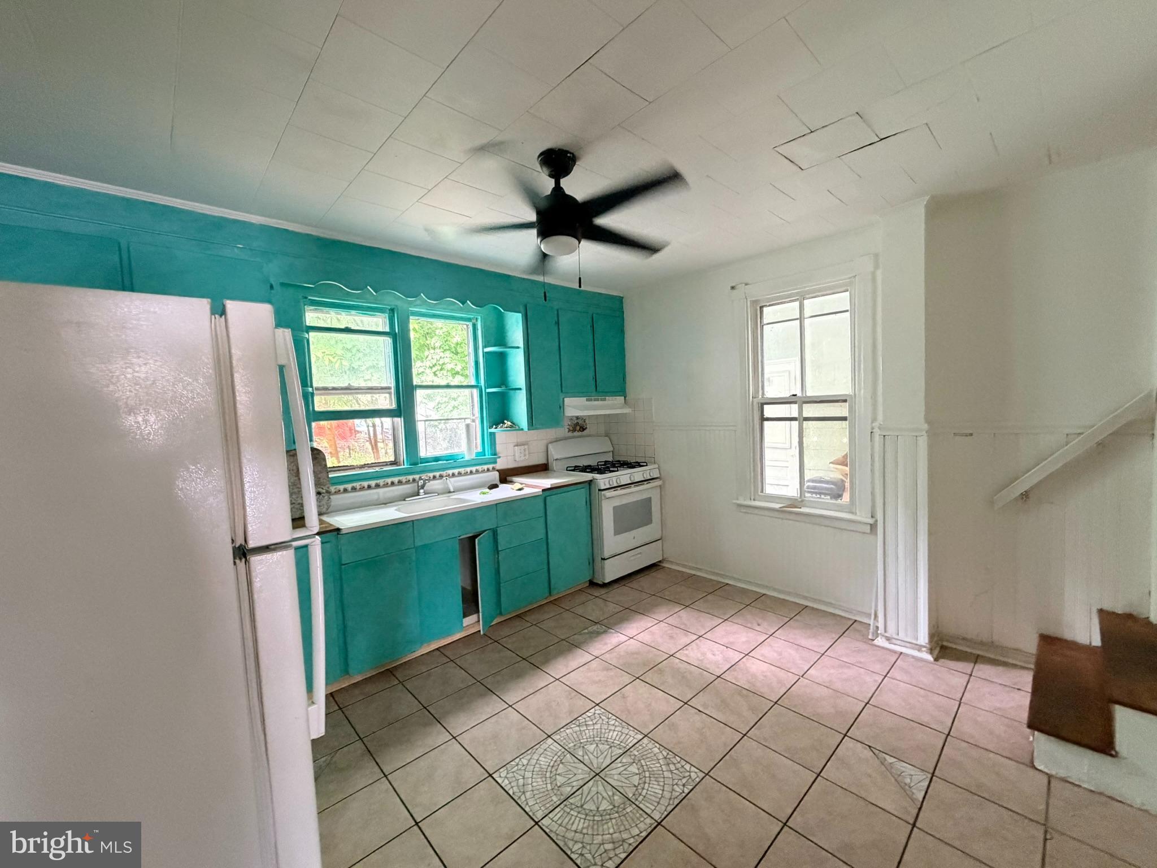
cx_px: 578
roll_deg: +2.4
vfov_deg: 85.7
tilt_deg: -1.4
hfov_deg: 102.1
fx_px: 468
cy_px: 434
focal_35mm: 14
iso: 500
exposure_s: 1/60
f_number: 2.2
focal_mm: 2.22
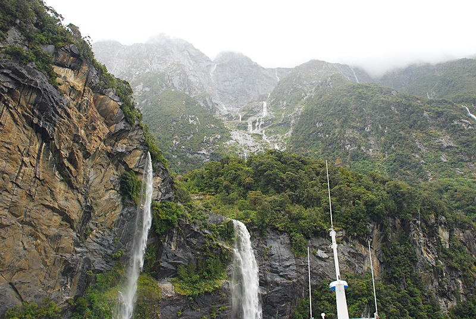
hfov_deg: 57.2
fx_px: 437
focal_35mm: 33
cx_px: 238
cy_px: 160
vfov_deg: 40.1
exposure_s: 1/80
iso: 400
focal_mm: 22
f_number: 6.3
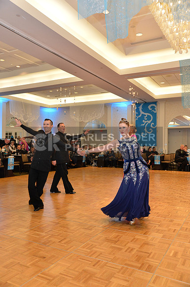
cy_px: 144
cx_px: 95
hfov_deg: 42.2
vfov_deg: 60.4
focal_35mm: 31
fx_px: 246
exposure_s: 1/250
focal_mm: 31
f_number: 5
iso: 3200
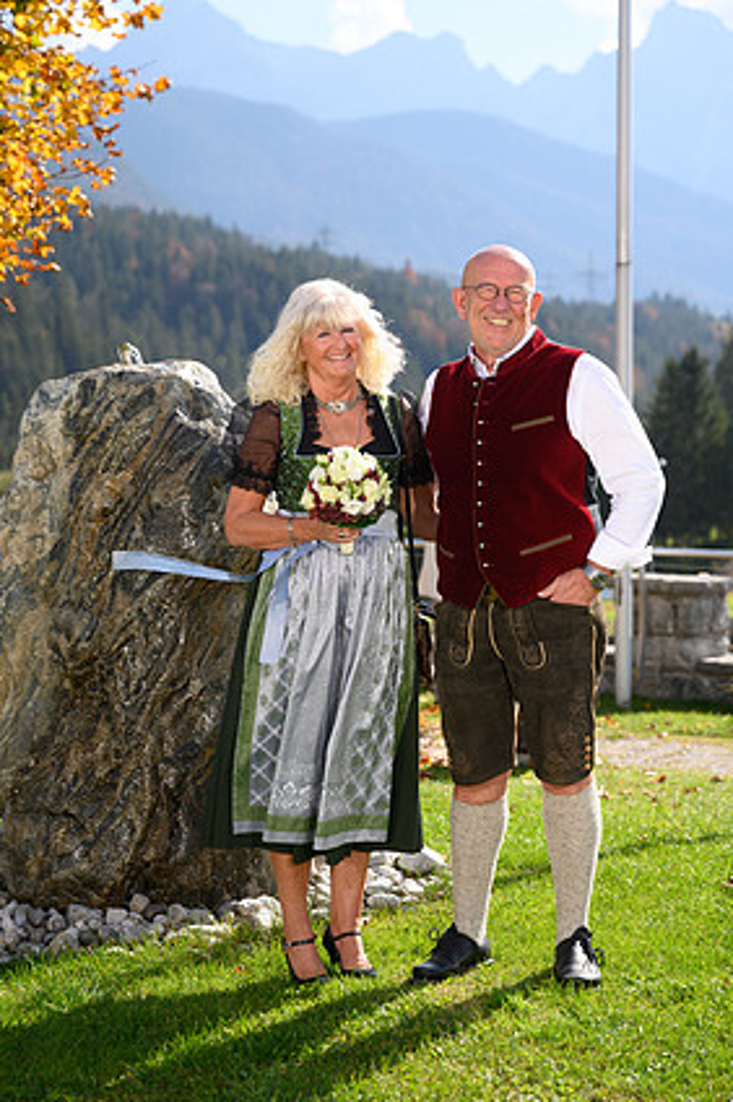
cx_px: 368
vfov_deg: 28.9
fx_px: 2141
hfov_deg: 19.4
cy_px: 541
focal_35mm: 70
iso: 100
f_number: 3.5
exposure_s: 1/640
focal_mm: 66
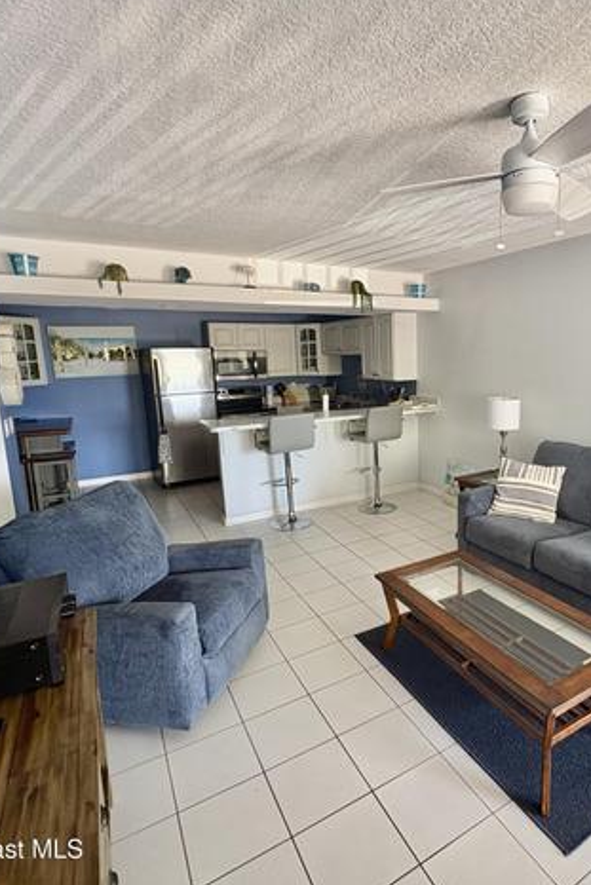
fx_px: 492
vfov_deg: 84.0
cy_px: 435
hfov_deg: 60.3
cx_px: 401
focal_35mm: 20
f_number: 2.2
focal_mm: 2.22
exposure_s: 1/99
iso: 200
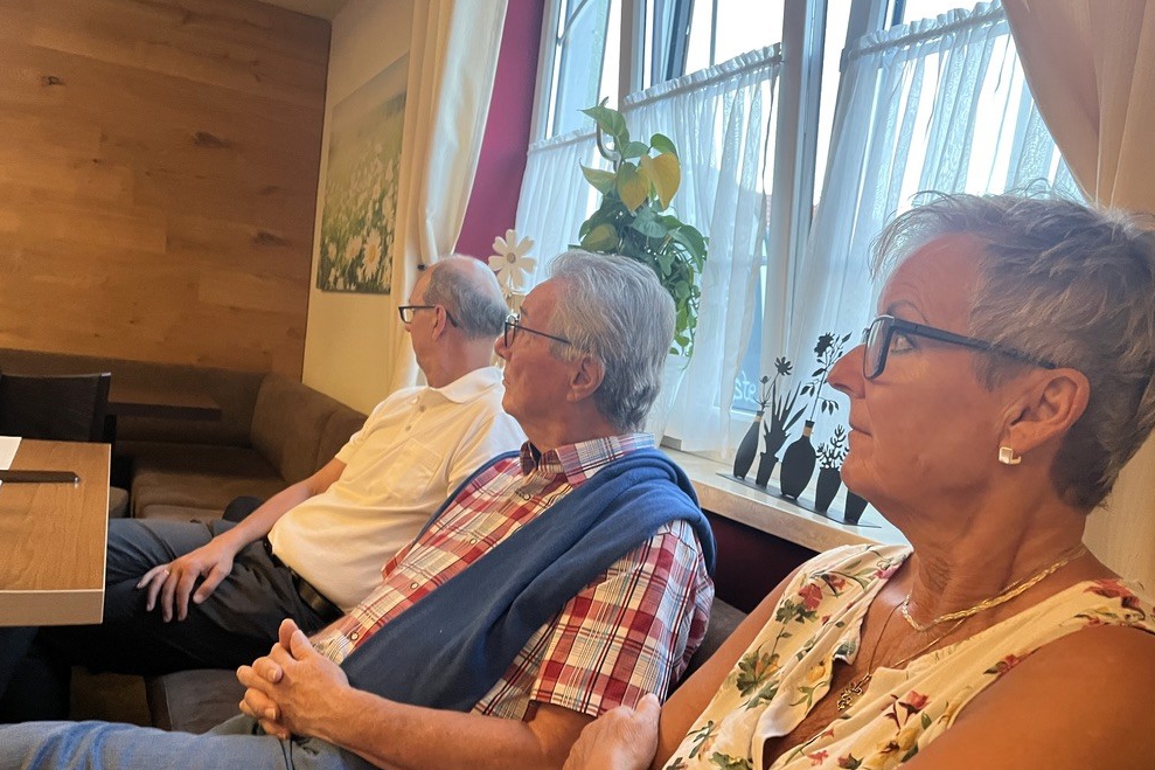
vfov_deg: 46.3
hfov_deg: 65.5
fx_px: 898
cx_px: 593
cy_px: 441
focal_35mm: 28
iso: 320
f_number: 1.6
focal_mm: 5.1
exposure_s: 1/60
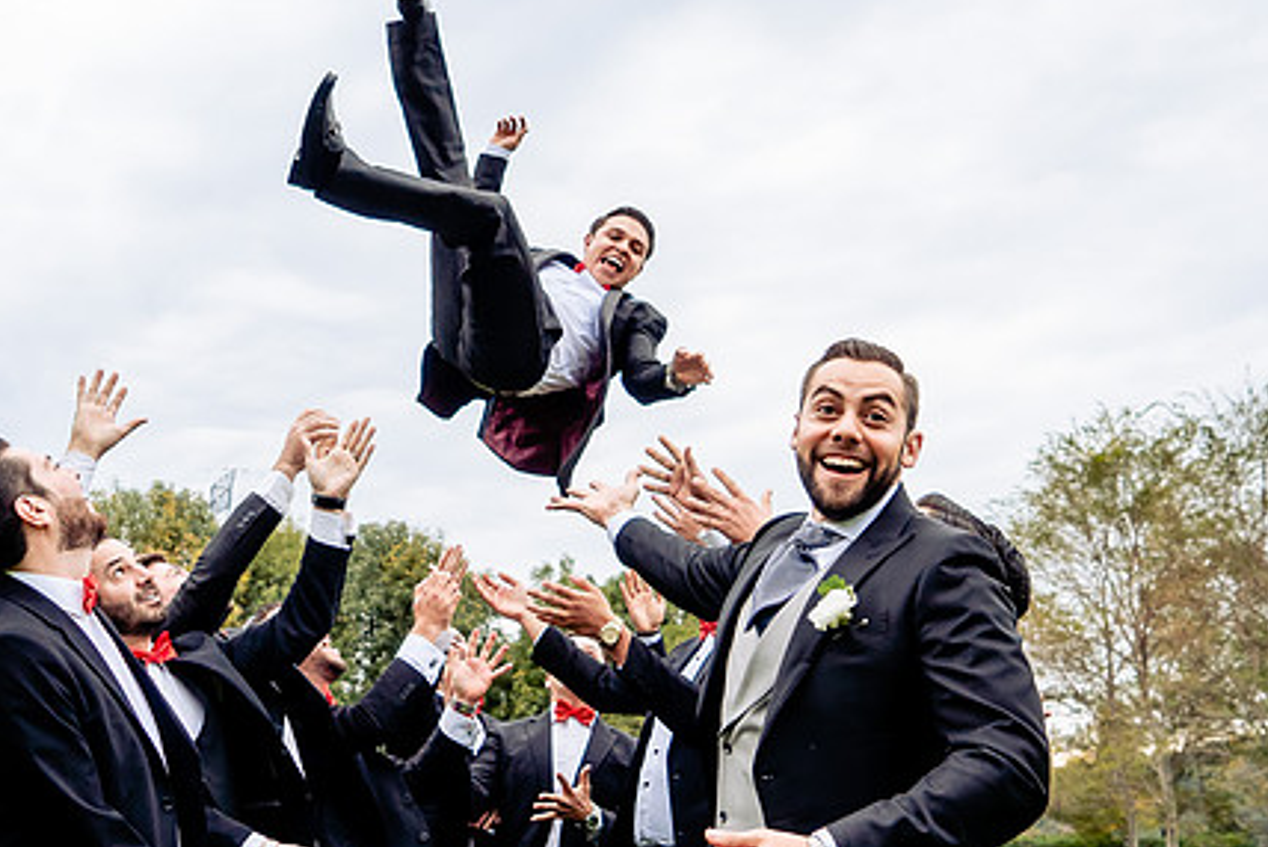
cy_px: 381
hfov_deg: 41.7
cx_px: 515
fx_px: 1657
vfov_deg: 28.7
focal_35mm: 47
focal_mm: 24
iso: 800
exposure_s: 1/640
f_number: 4
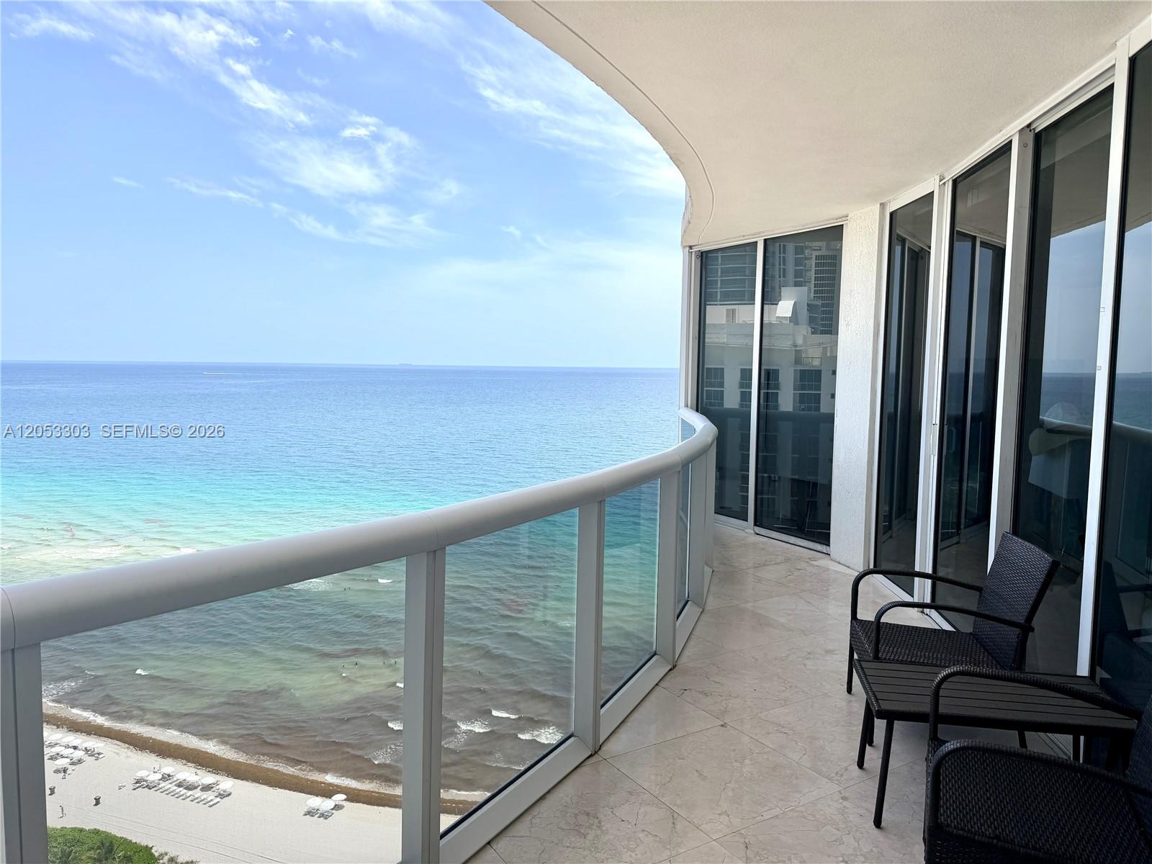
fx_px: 799
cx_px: 576
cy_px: 432
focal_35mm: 24
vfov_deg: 56.8
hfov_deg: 71.6
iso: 80
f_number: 1.78
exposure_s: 1/3145
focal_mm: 6.76
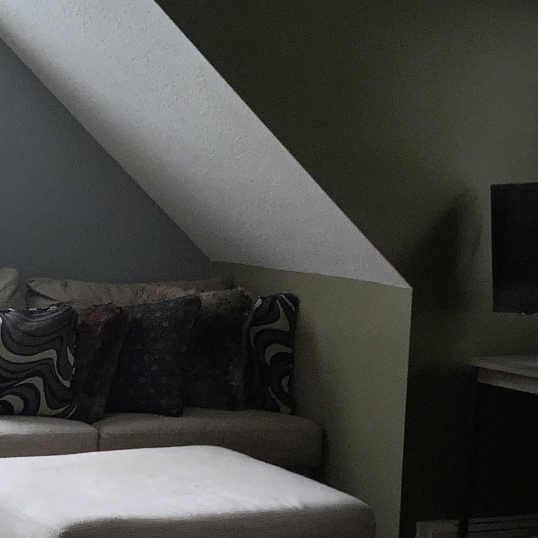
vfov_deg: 20.3
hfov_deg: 20.1
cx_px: 82
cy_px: 399
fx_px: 1495
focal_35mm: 85
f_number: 1.8
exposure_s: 1/50
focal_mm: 3
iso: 20
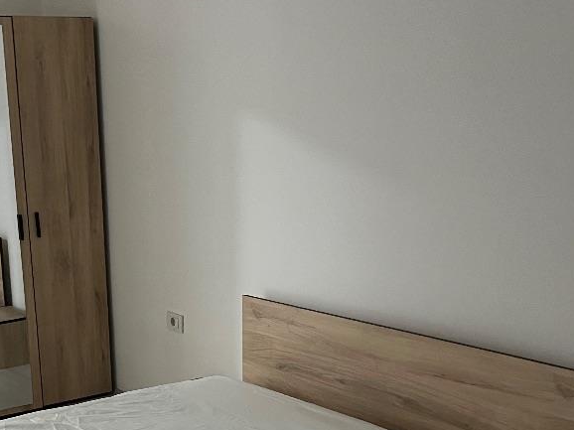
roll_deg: +2.6
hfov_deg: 34.9
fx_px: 895
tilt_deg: -18.2
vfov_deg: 25.9
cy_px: 407
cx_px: 149
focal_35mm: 54
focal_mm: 5.7
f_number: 1.5
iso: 500
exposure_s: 1/50
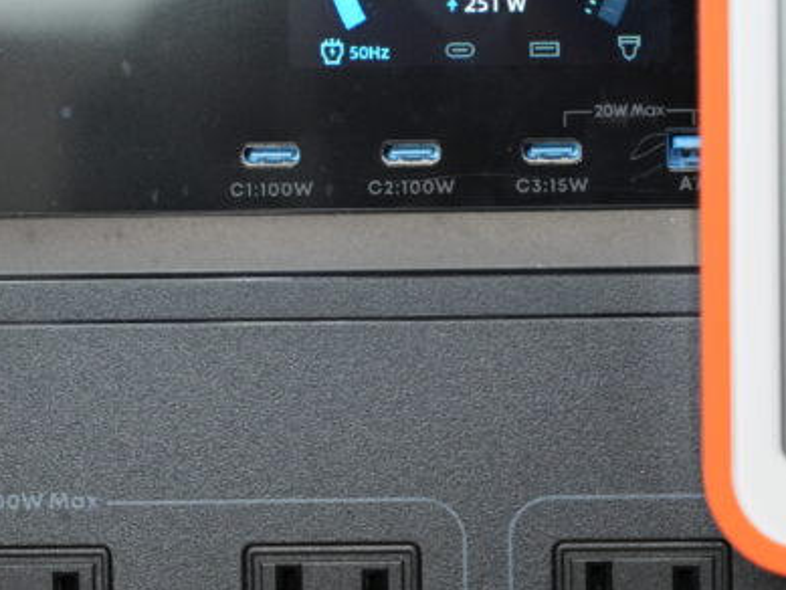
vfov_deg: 8.3
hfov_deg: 11.2
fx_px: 4020
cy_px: -23
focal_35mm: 177
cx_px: 495
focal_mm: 70
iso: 3200
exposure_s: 1/125
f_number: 5.6
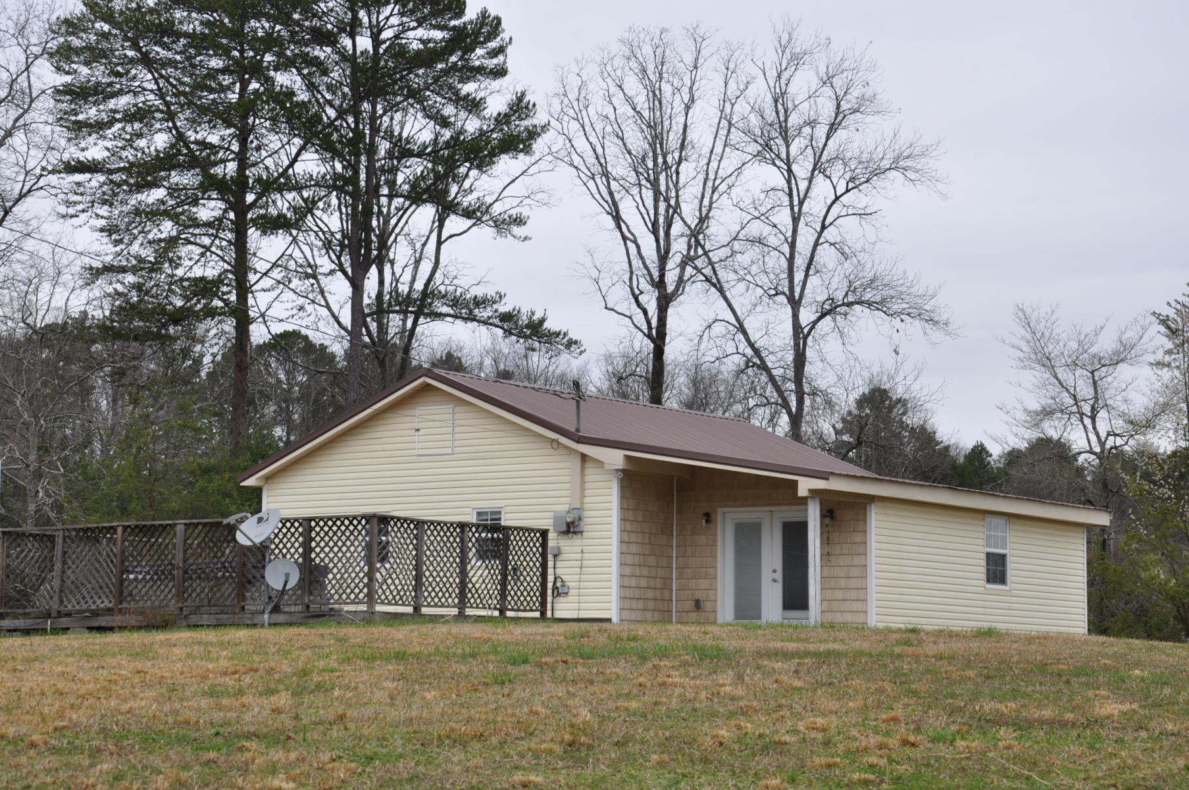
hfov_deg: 26.0
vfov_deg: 17.4
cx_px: 594
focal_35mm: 78
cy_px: 395
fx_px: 2573
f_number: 10
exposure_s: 1/100
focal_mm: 52
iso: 200
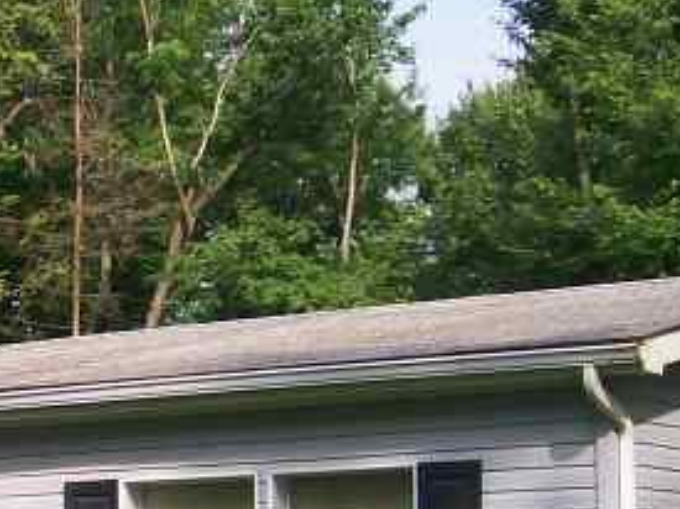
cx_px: -138
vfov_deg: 10.9
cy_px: 534
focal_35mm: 134
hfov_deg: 14.3
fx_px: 2631
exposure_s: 1/797
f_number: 2.7
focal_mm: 6
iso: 80
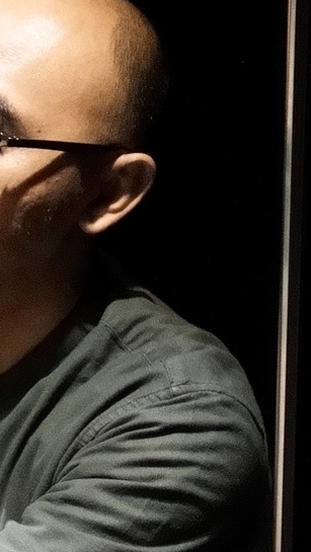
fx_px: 2402
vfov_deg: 13.1
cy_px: 291
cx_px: -260
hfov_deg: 7.2
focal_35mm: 164
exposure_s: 1/125
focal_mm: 38
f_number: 5.6
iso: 20000
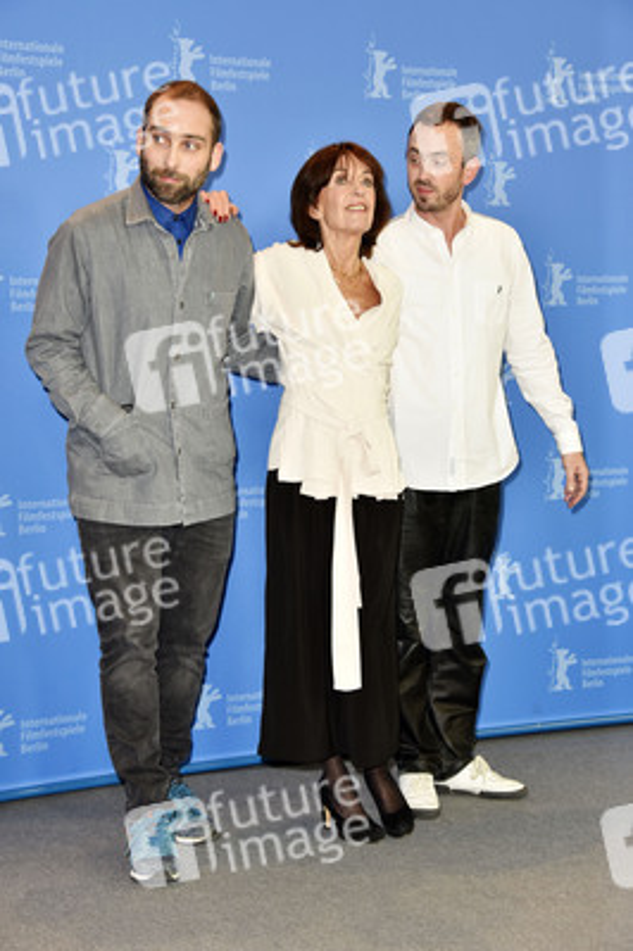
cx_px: 316
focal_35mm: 65
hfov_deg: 20.9
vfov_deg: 31.0
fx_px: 1717
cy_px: 476
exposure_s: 1/125
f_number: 5.6
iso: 640
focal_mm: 65
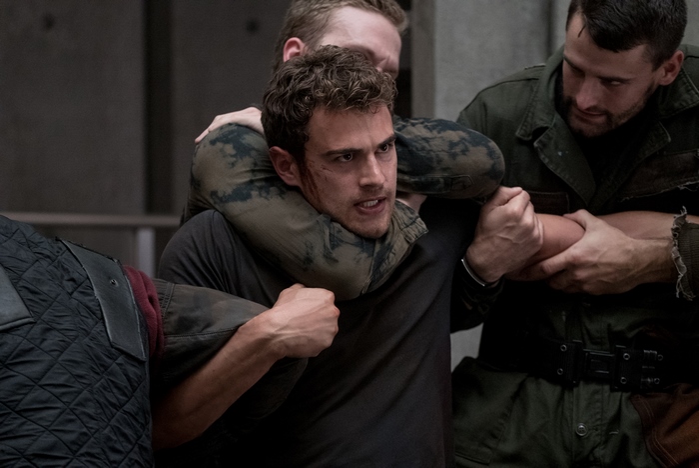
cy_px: 234
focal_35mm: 135
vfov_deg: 10.2
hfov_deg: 15.2
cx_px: 350
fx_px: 2623
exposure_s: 1/320
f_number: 4
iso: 8000
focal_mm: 135
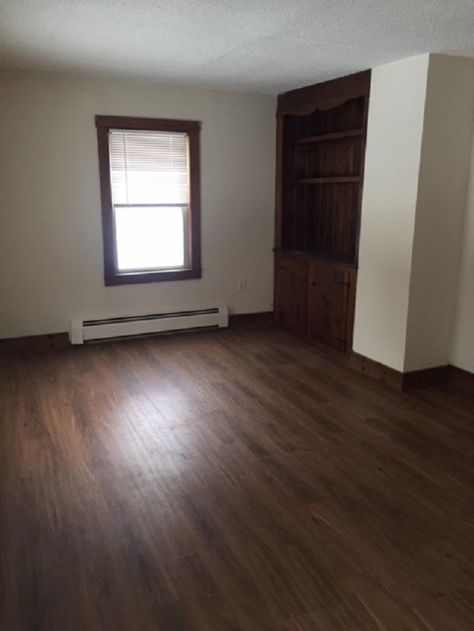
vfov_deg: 61.7
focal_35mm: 29
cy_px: 316
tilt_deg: -13.0
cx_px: 237
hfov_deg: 48.2
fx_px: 529
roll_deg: +0.9
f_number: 2.2
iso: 100
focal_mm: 4.15
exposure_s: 1/30
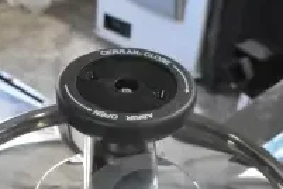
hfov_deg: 24.7
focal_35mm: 82
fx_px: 645
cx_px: 104
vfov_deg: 15.6
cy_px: 267
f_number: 7.1
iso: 6400
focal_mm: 18
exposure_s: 1/200
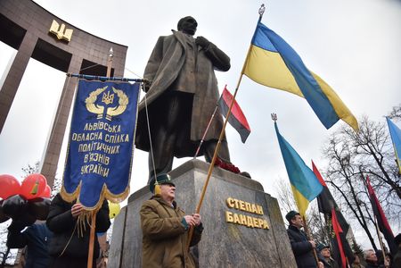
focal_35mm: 24
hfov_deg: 73.7
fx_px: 267
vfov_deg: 53.1
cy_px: 134
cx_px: 200
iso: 1000
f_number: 4.5
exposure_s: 1/800
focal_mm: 24
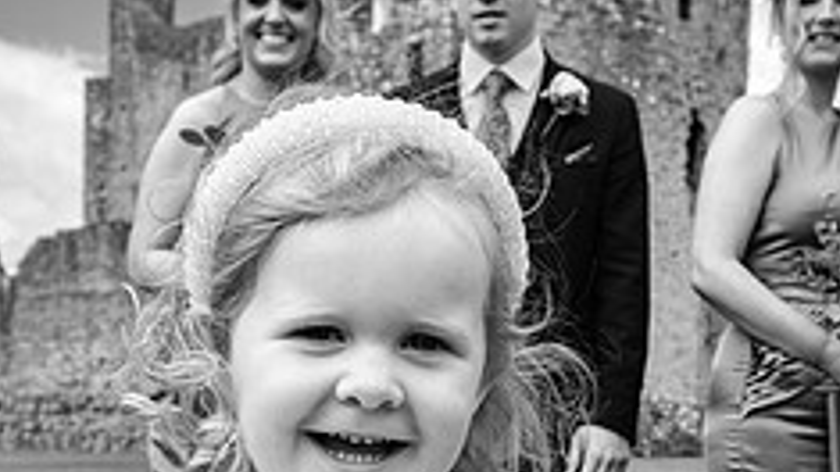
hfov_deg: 31.9
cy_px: 535
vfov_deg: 17.5
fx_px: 1470
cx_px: 444
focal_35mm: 66
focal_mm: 16
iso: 160
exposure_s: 1/500
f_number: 4
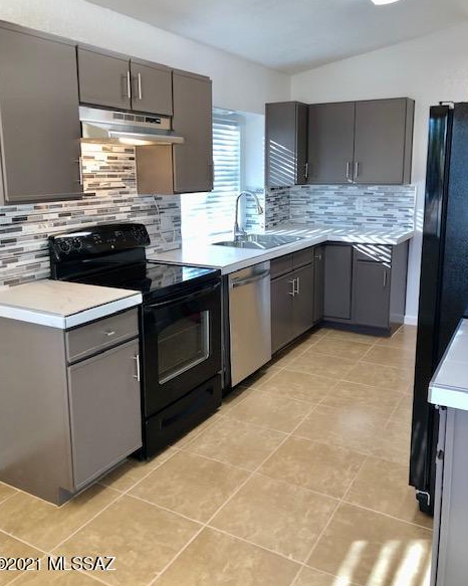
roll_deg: -0.2
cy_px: 269
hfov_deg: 48.5
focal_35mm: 30
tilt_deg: -9.3
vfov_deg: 58.7
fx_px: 520
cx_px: 230
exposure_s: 1/30
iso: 25
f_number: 1.8
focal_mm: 3.99
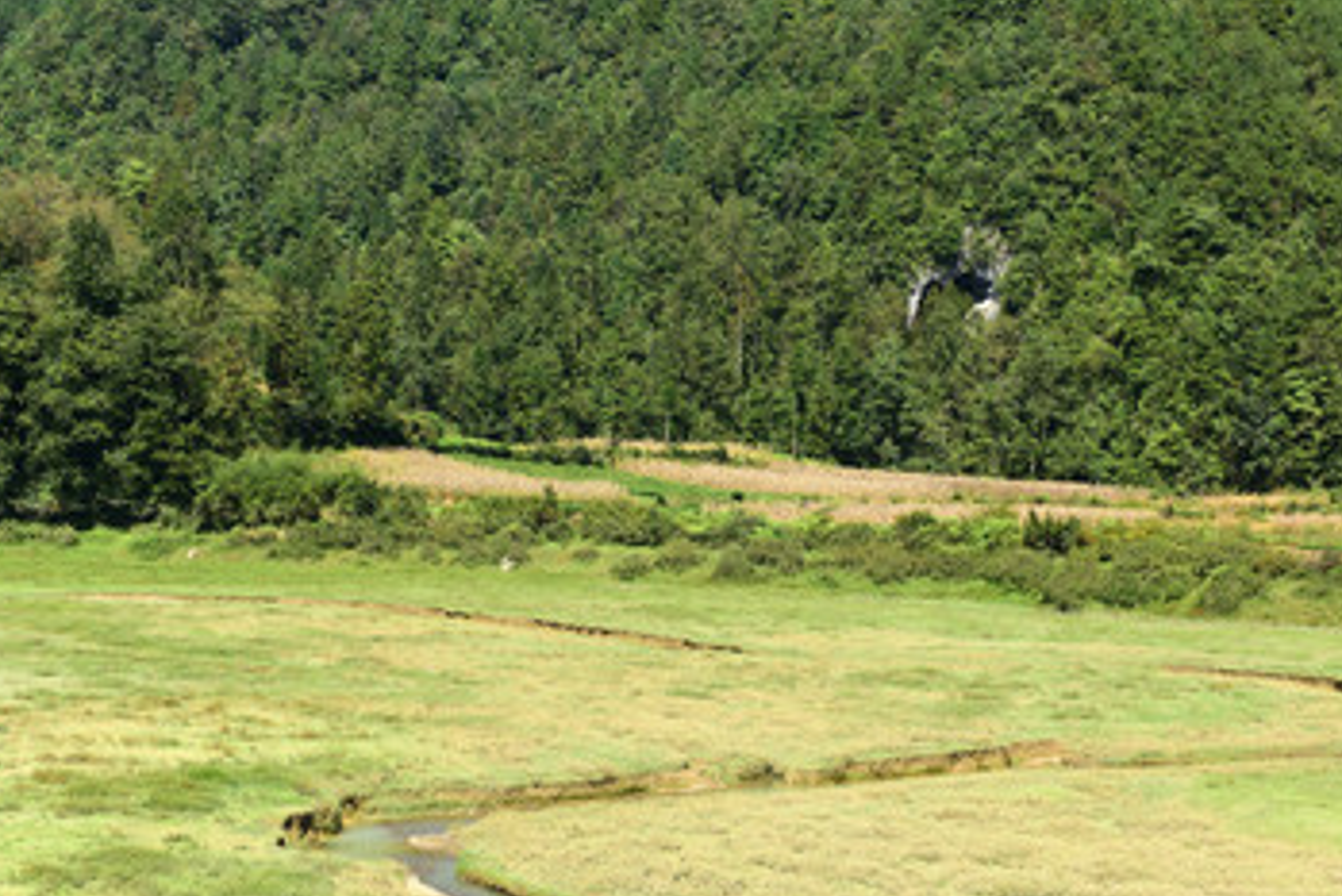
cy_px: 527
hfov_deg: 29.6
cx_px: 704
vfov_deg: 20.0
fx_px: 2536
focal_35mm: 68
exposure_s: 1/125
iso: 64
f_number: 7.1
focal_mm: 44
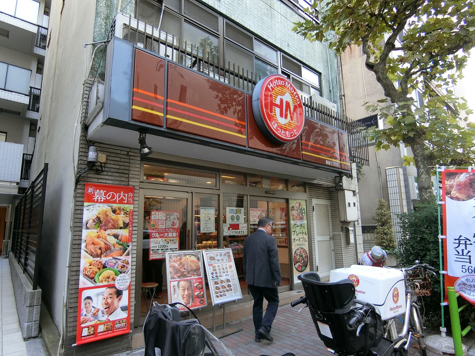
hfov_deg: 81.7
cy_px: 186
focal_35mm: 20
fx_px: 274
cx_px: 229
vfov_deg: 65.9
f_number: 2.7
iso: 100
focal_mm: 4.06
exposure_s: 1/125
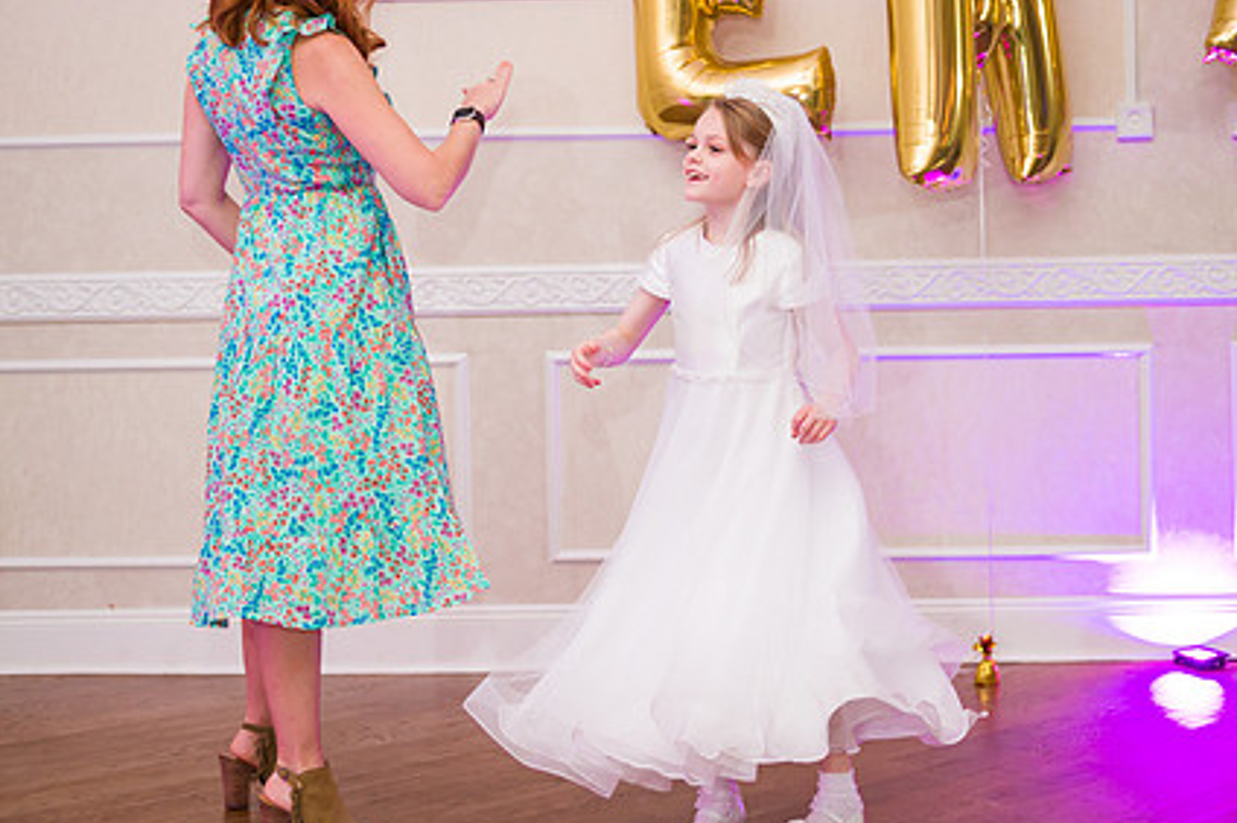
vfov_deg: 25.9
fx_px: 1785
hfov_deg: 38.1
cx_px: 706
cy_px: 327
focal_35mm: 52
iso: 1250
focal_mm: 38
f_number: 3.2
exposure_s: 1/200
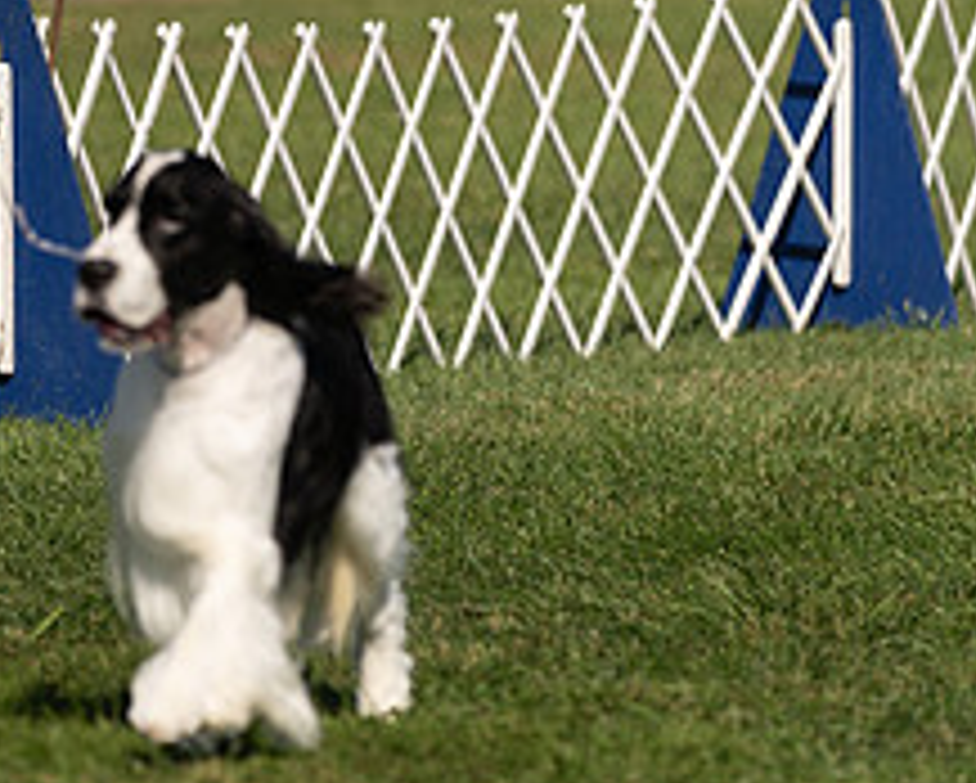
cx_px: -164
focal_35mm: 449
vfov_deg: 3.4
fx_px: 12981
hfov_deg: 4.3
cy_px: -14
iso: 100
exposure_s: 1/2500
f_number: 3.2
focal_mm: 154
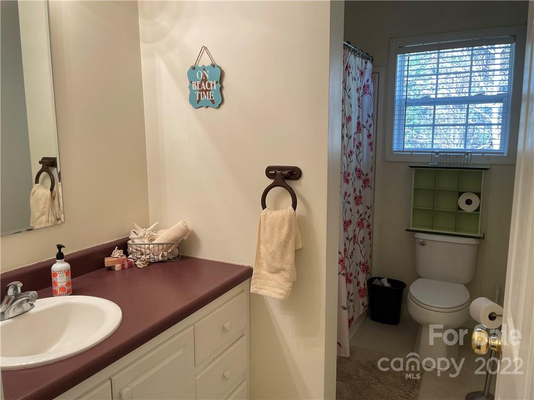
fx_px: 401
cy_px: 200
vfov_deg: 53.1
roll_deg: +0.3
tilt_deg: -9.8
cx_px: 267
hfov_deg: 67.3
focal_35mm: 26
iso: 100
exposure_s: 1/120
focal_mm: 4.2
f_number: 1.6
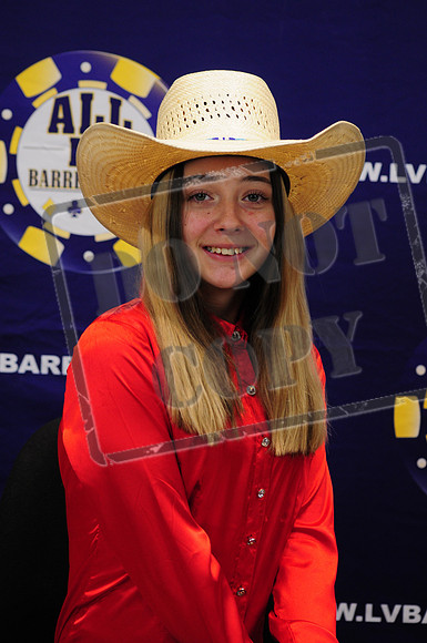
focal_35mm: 123
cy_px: 322
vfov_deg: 16.7
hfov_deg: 11.1
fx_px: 2195
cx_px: 214
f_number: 4
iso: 640
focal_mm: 82
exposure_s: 1/125
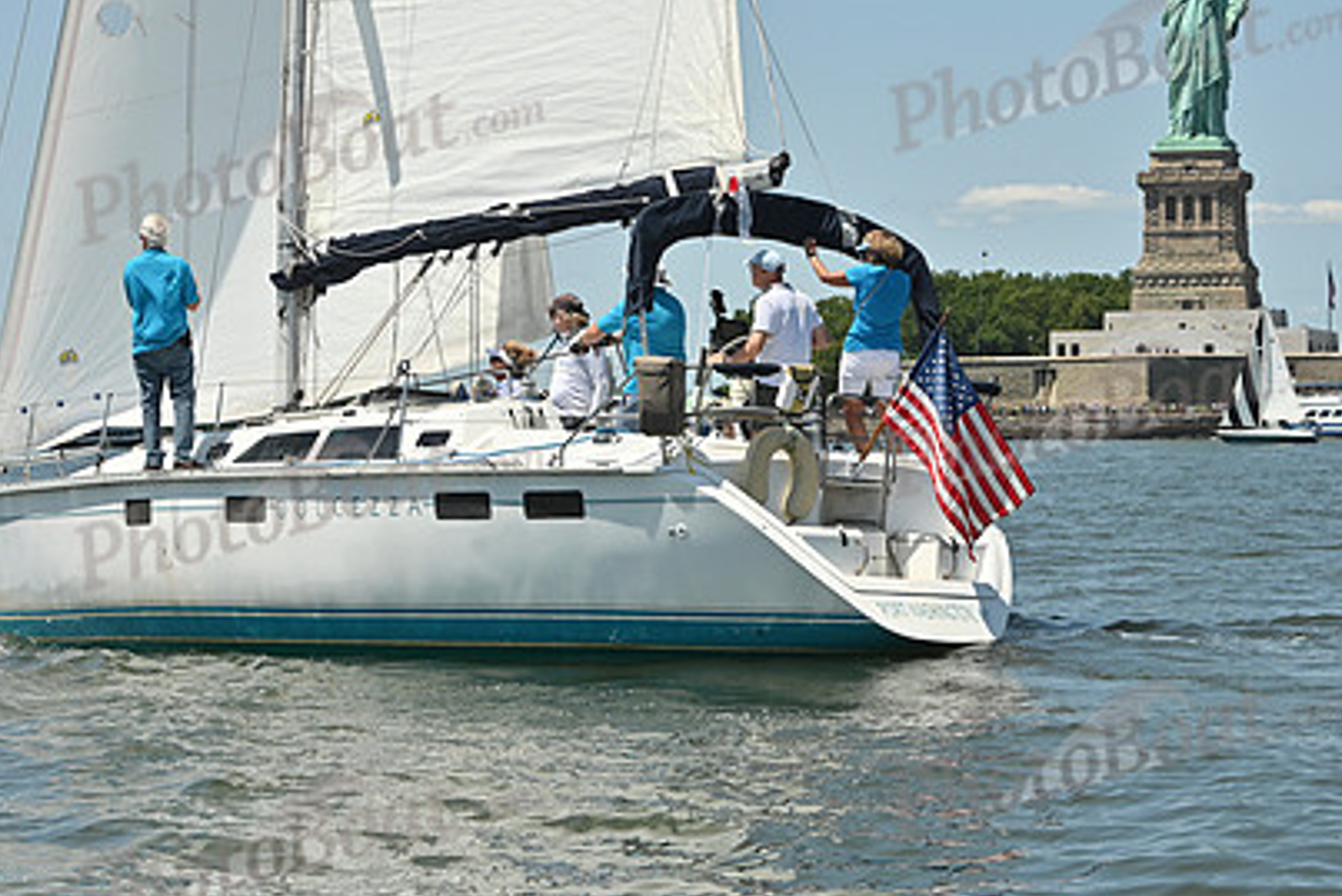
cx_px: 719
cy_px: 285
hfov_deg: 17.3
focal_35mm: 118
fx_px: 4400
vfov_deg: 11.6
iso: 320
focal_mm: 82
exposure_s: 1/1600
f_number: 9
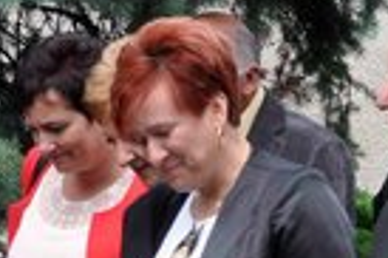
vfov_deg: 3.7
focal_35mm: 369
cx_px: 578
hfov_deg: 5.5
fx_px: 3972
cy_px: 366
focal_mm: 52
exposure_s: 1/320
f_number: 8
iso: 200
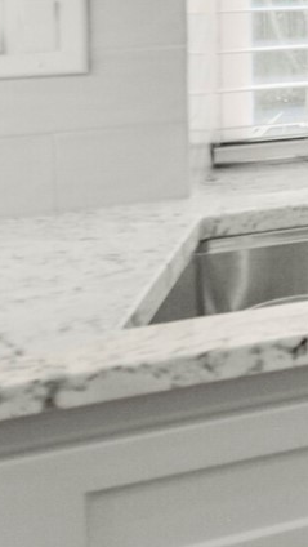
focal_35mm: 75
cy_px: -98
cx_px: 1258
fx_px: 1087
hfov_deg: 8.0
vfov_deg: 25.5
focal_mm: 14
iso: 500
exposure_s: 1/200
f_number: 5
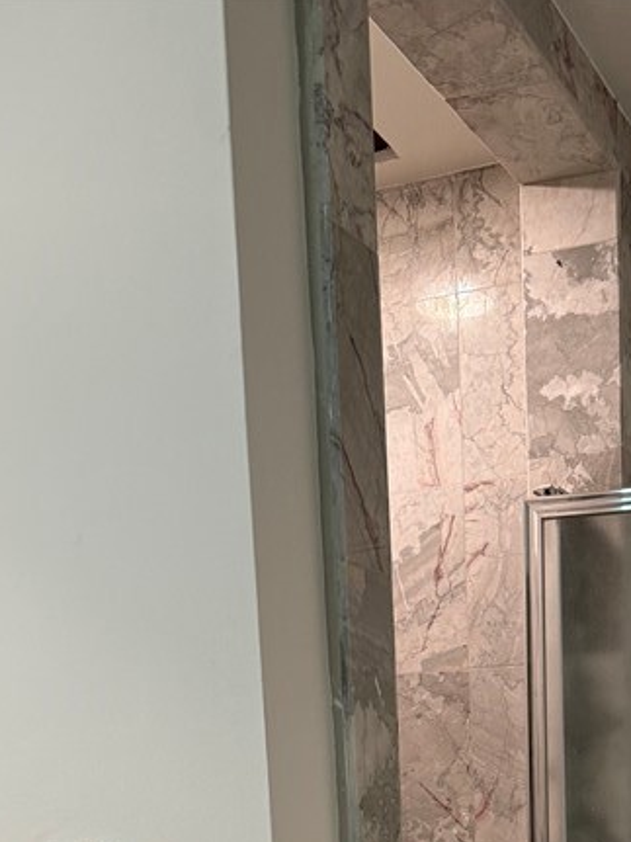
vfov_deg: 29.4
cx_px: 481
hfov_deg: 25.3
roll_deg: +2.5
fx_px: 1386
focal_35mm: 57
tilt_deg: -8.1
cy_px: 994
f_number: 1.78
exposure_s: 1/60
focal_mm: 6.76
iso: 250
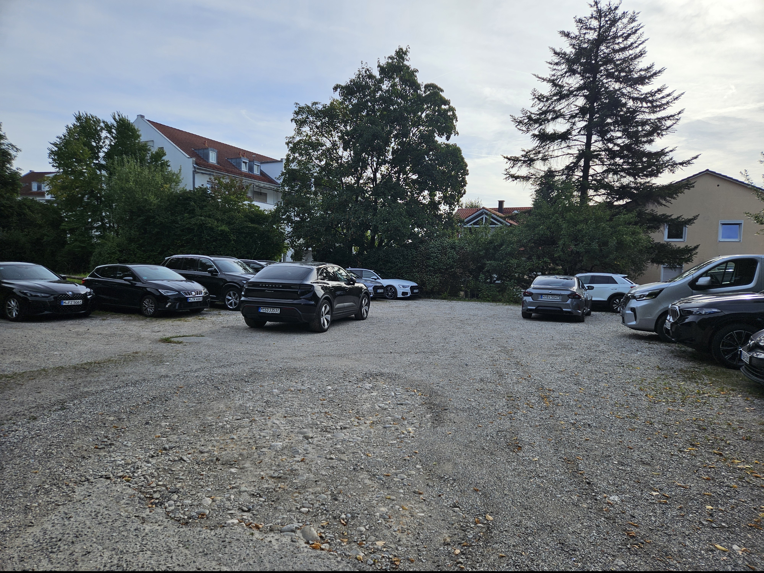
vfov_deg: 58.9
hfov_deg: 73.9
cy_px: 286
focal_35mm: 23
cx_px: 382
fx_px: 508
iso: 25
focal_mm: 5.4
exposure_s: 1/2500
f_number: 1.8
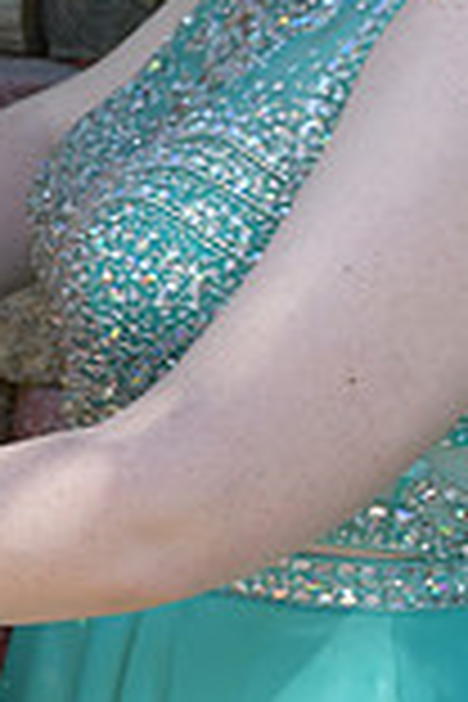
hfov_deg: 4.5
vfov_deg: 6.7
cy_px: 266
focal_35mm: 307
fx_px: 5983
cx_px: -196
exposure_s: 1/200
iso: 400
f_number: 7.1
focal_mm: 55
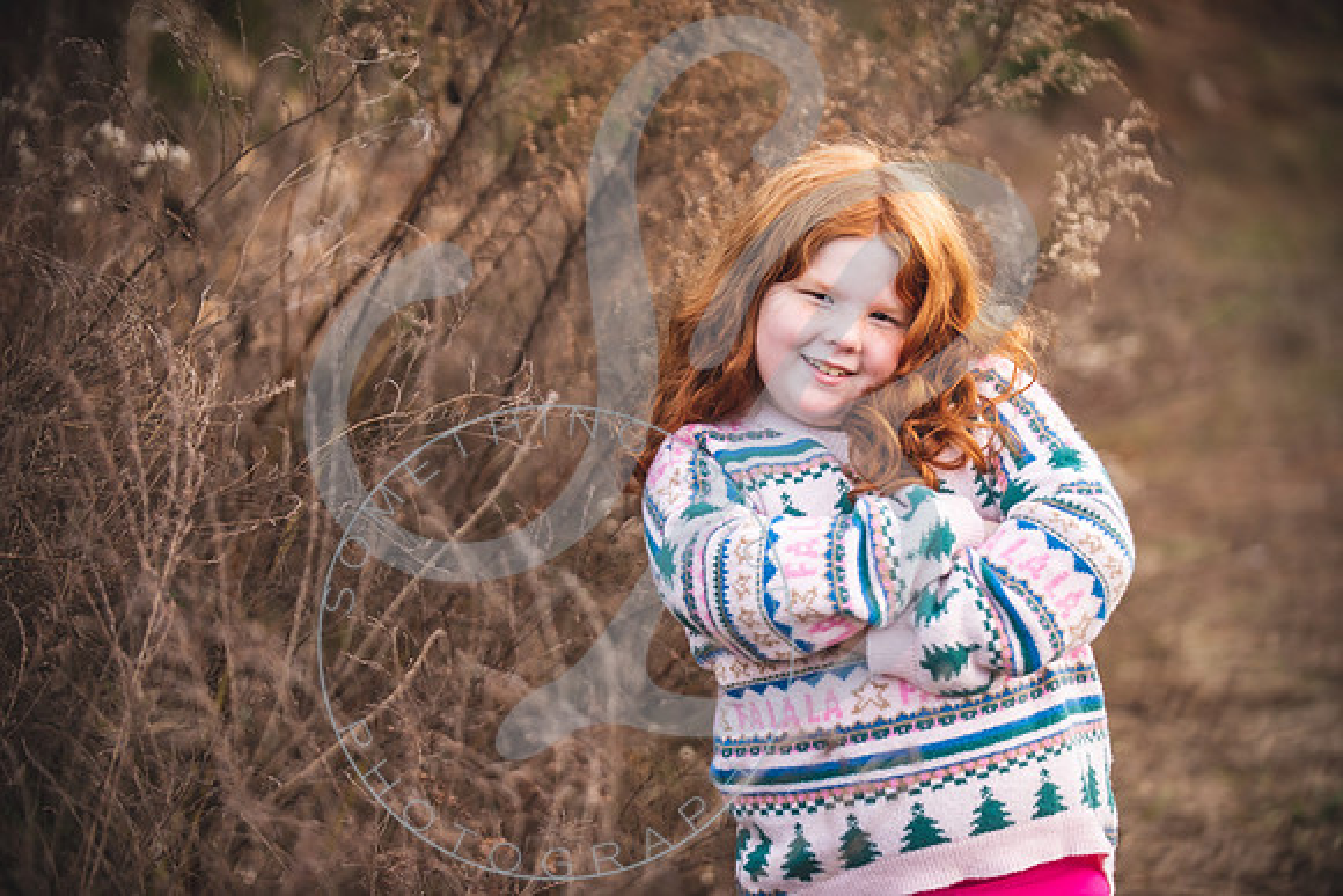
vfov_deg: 13.4
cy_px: 448
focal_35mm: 102
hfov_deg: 20.0
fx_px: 3806
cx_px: 672
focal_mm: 102
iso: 500
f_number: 2.8
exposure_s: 1/320
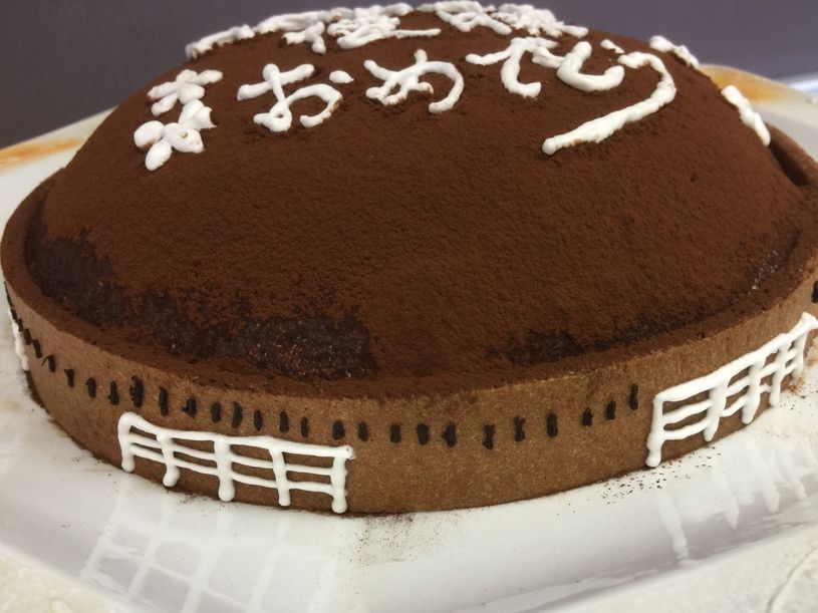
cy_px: 306
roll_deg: +5.2
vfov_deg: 48.2
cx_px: 409
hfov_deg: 61.7
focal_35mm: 29
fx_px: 685
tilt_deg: -17.2
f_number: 2.2
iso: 40
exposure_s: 1/15
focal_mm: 4.15
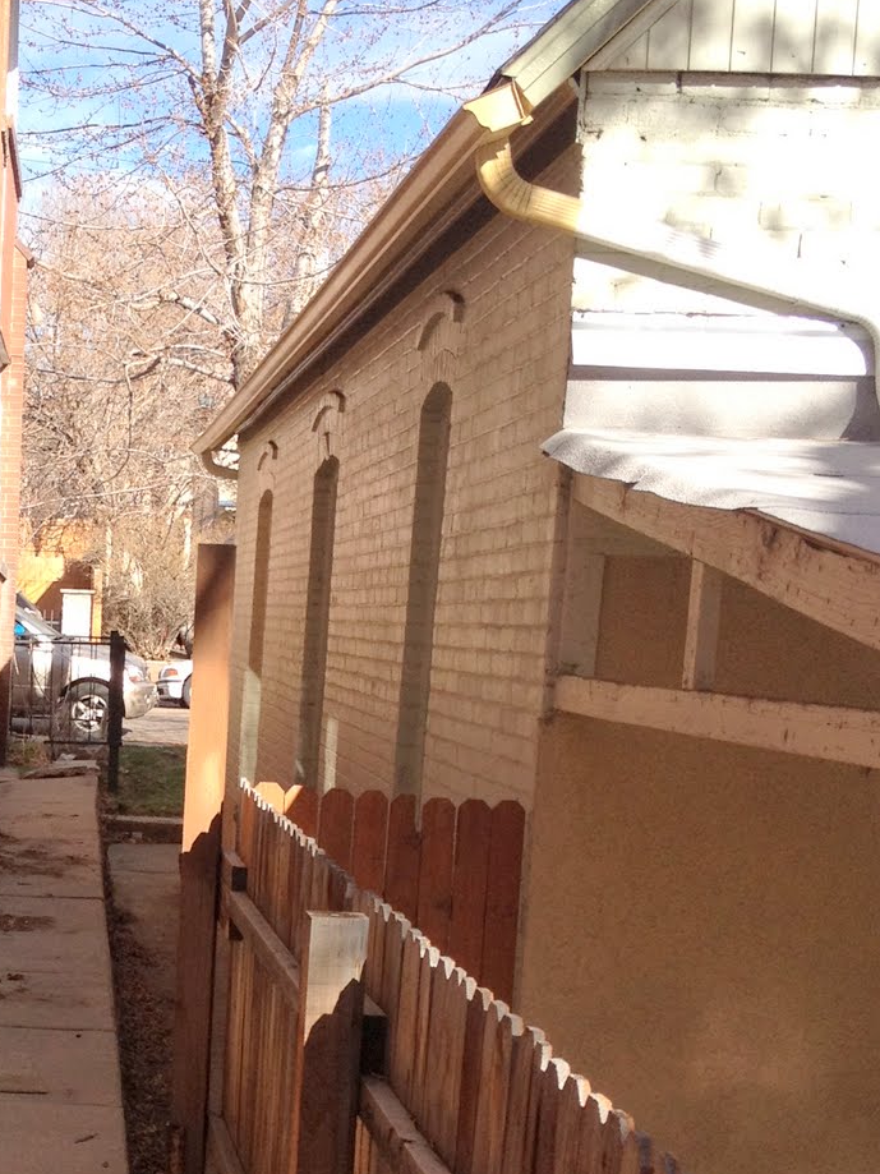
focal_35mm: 78
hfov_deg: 18.4
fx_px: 2644
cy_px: 906
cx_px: 1
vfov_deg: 24.7
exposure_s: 1/849
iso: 64
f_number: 2.4
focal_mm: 4.28
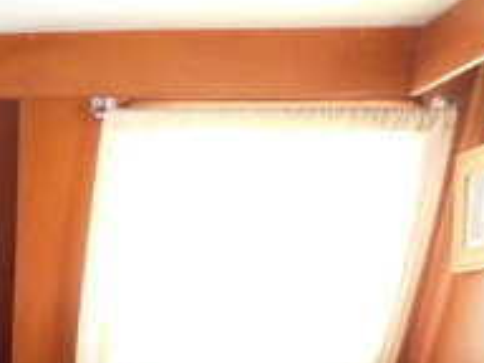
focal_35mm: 96
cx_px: -366
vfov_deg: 13.9
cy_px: 635
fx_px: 1342
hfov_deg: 17.1
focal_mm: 4
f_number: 3
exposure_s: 1/20
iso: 400
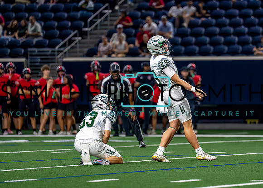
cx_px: 187
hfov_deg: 6.4
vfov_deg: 4.6
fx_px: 2342
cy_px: 87
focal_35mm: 314
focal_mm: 200
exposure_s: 1/2000
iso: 5000
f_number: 2.8
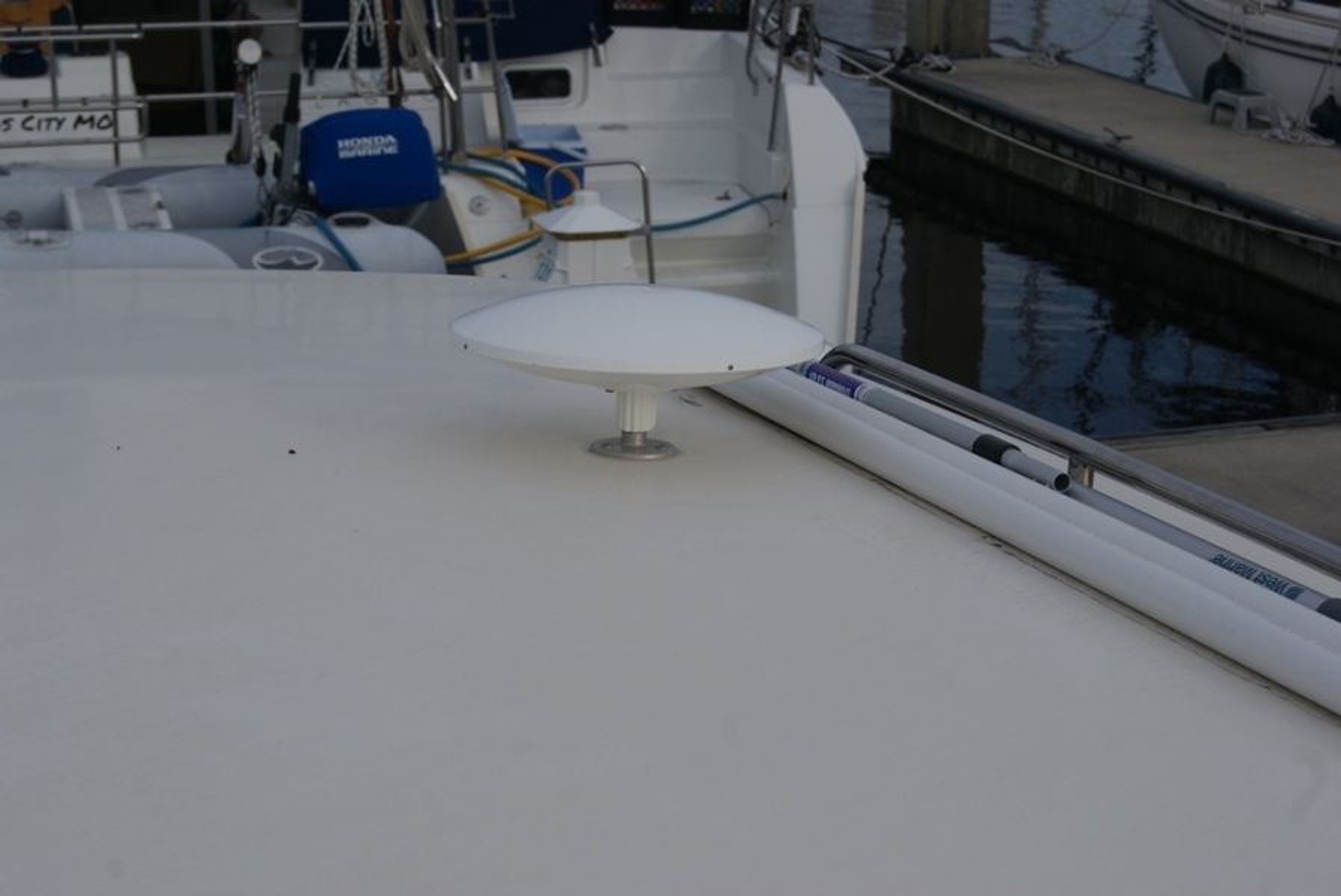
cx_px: 670
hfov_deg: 24.6
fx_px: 3076
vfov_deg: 16.6
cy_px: 448
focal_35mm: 82
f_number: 9
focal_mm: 55
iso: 100
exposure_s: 1/400
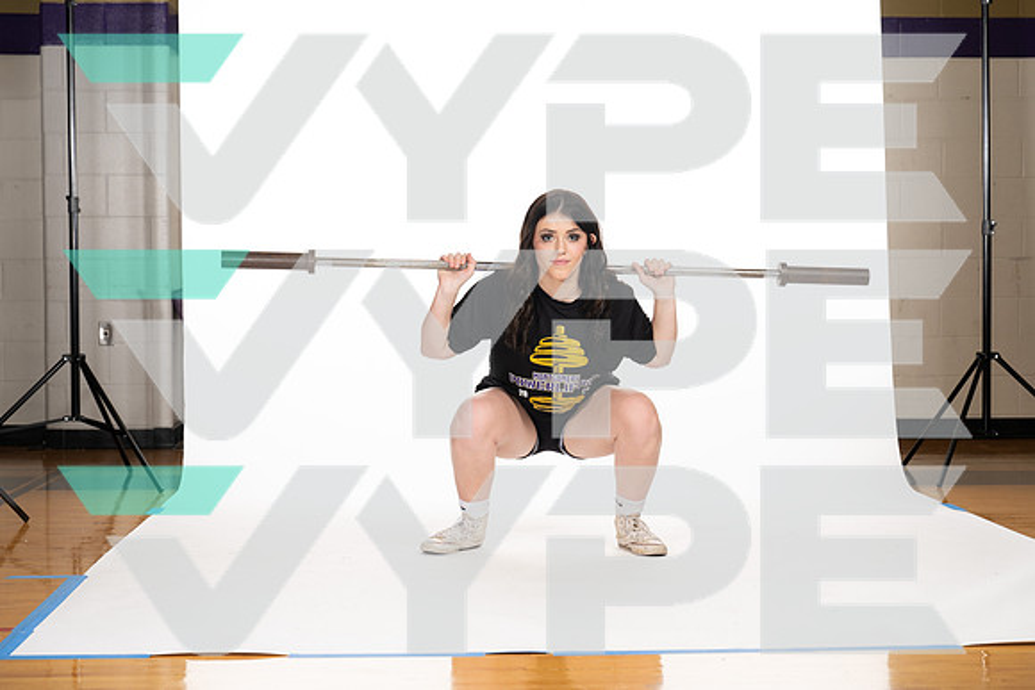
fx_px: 2013
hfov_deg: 28.8
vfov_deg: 19.5
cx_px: 518
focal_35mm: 70
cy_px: 345
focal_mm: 70
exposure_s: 1/250
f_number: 5.6
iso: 250
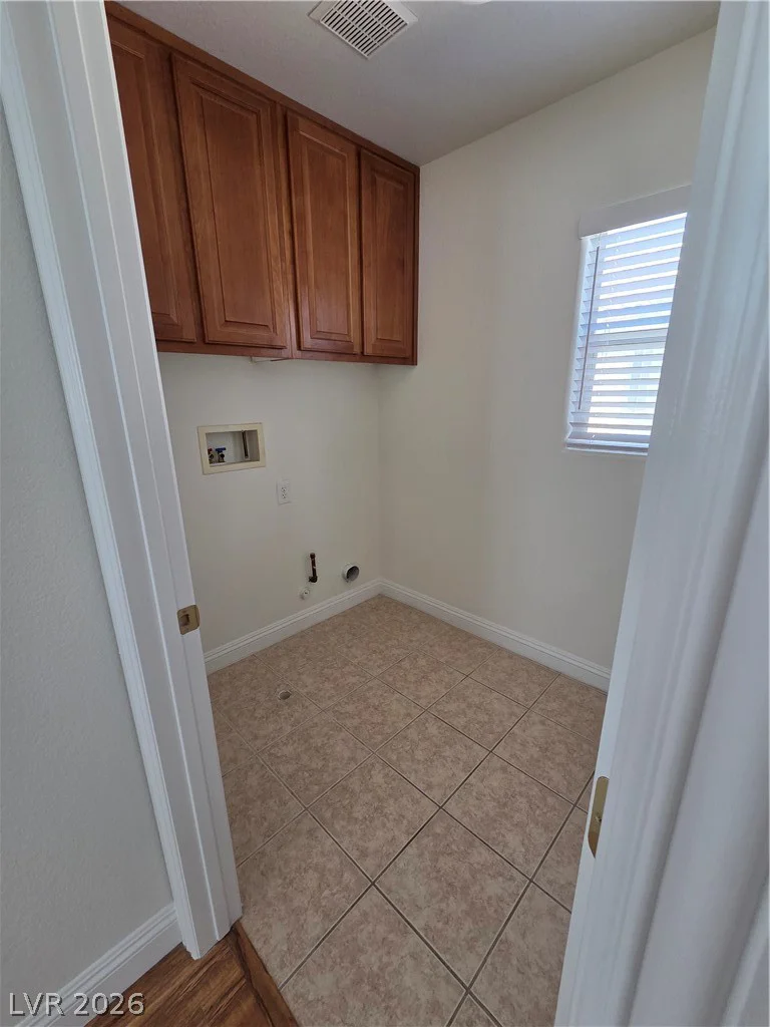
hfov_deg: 89.9
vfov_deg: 106.2
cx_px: 385
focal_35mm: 13
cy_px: 514
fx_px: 386
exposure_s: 1/120
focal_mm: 2.2
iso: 250
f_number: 2.2
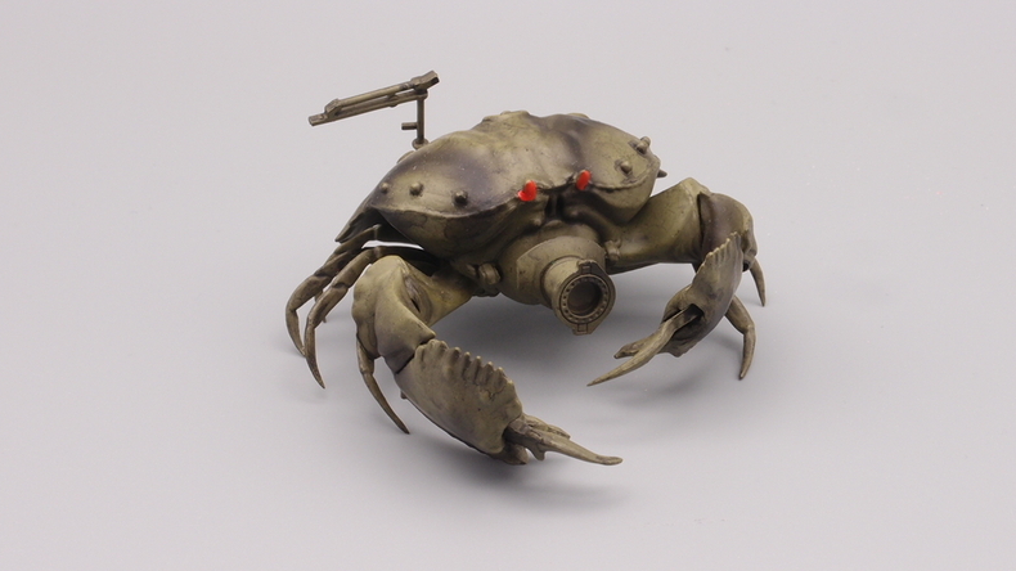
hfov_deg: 25.0
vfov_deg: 14.2
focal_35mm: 85
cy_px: 235
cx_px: 505
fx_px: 2289
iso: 100
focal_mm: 16.63
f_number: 8
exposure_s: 1/10
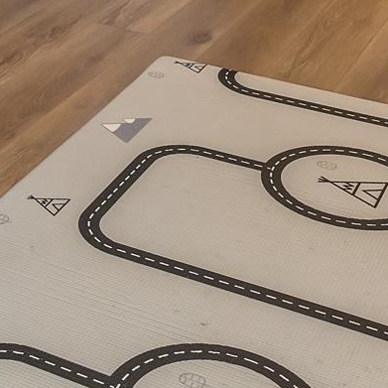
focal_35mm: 87
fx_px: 1103
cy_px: -401
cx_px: 55
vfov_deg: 15.6
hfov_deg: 19.6
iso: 800
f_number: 8
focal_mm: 16
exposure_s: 1/50
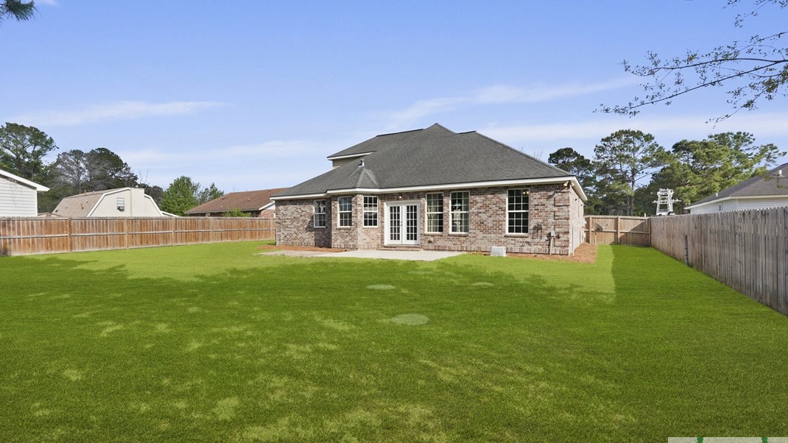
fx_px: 355
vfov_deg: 63.9
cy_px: 225
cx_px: 396
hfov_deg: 95.9
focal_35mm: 17
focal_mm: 16
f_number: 9
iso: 320
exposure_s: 1/200
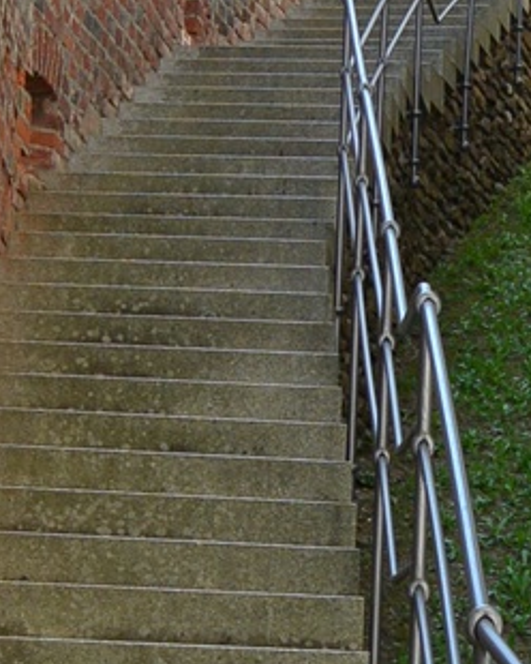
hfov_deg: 10.8
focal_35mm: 142
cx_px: 535
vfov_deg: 13.5
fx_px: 2790
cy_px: 492
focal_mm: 11
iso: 100
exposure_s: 1/500
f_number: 3.5
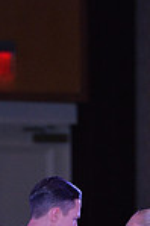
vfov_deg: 2.6
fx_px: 4892
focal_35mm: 781
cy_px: 390
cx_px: 84
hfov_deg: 1.8
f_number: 4
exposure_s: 1/250
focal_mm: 200
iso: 2000
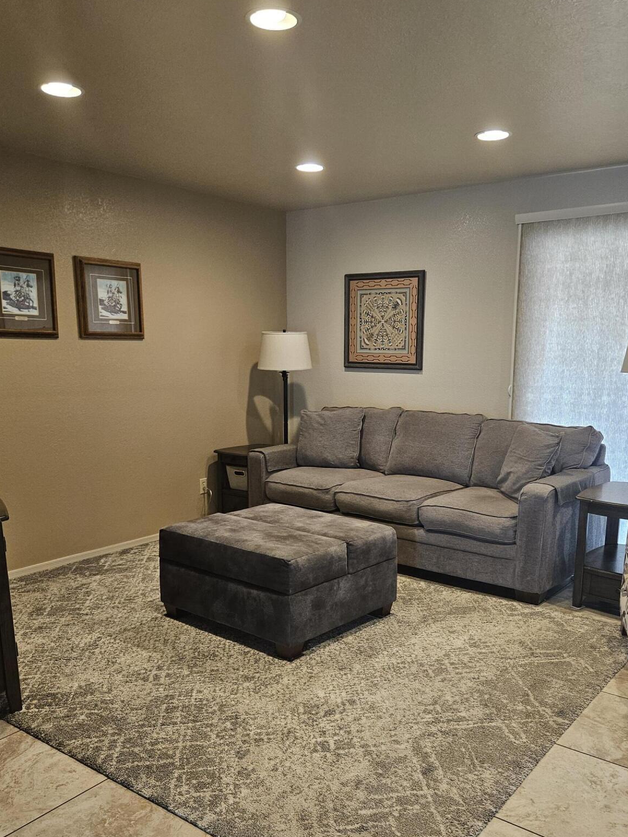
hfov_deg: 46.8
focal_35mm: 30
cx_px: 337
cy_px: 495
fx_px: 726
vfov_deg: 59.5
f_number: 1.8
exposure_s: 1/120
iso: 400
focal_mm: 5.4
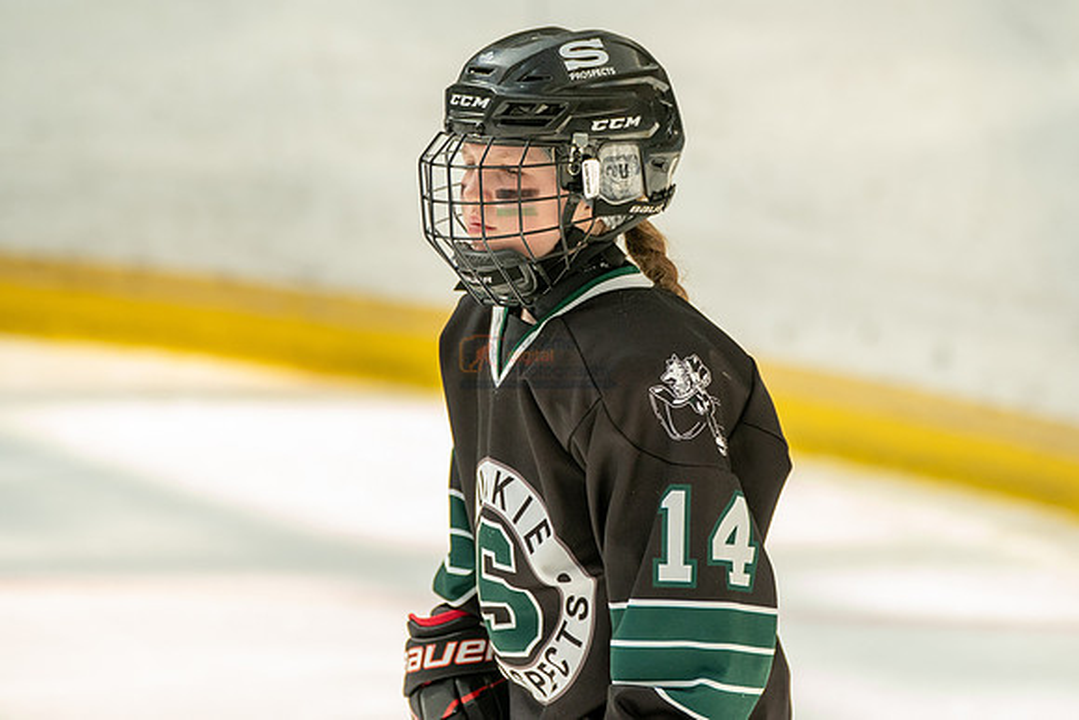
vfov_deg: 5.1
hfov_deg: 7.6
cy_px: 253
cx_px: 540
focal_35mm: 271
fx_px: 8129
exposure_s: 1/2000
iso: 1600
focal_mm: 209
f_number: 3.5
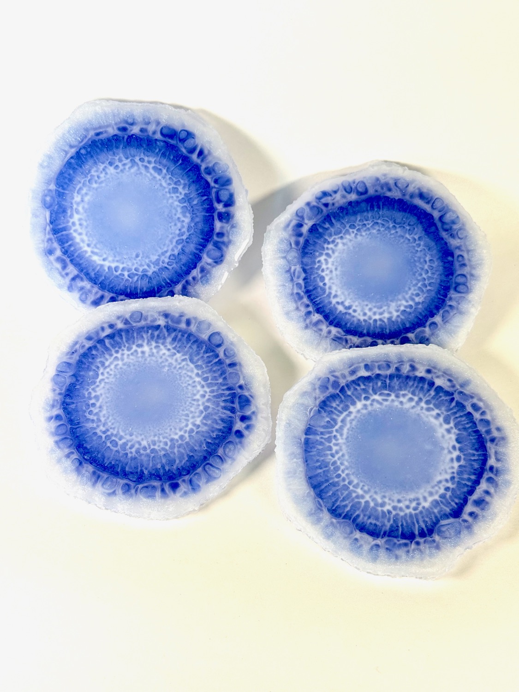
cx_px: 260
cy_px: 346
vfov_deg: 39.7
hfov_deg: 30.3
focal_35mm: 48
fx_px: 960
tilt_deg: -58.4
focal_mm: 6.76
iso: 80
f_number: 1.78
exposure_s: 1/496
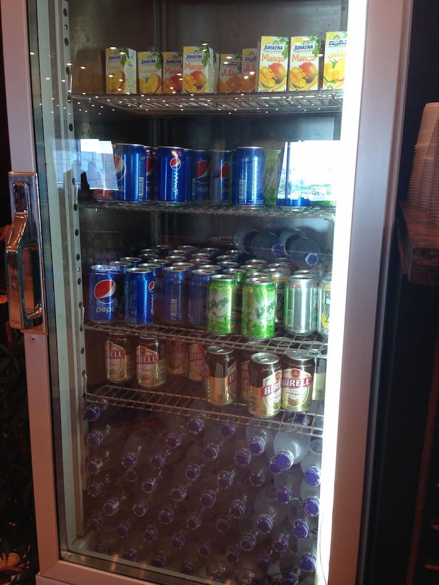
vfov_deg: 55.3
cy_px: 292
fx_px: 558
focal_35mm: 33
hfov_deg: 43.0
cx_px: 220
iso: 50
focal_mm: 4.12
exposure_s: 1/20
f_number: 2.4
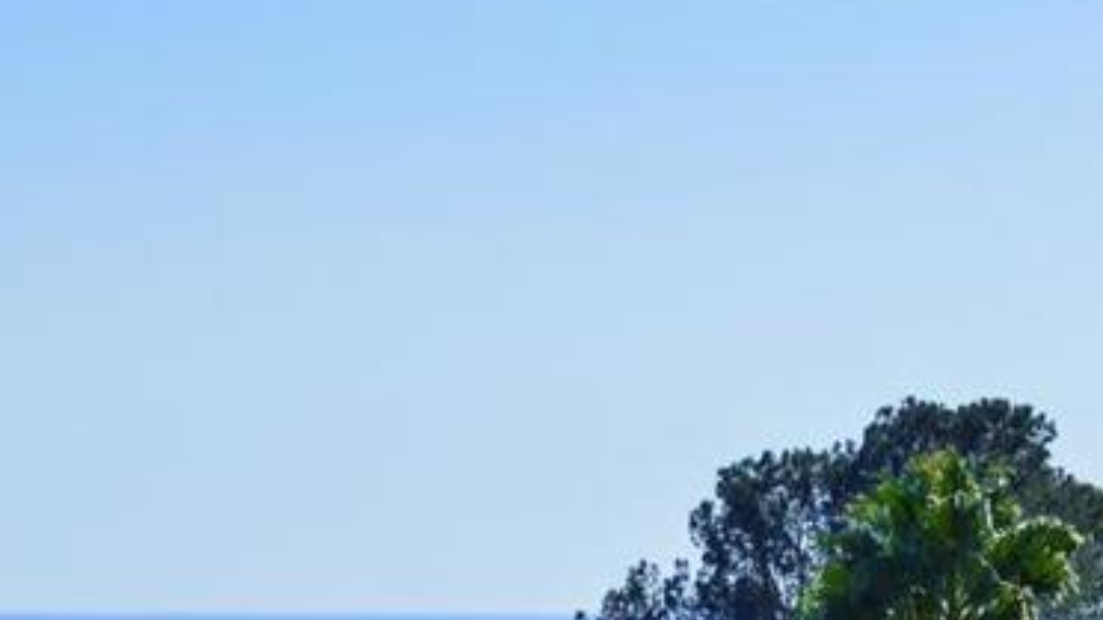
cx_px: 783
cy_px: 489
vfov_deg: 5.1
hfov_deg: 9.1
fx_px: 6942
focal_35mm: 237
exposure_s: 1/500
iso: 320
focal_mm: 55
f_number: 11
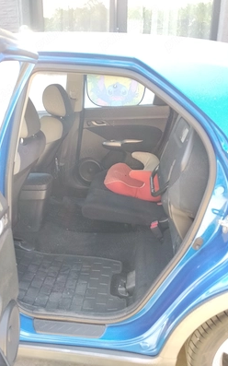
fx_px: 308
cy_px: 183
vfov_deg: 61.2
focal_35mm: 31
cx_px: 97
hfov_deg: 40.5
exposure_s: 1/100
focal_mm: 4.22
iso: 125
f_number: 1.8
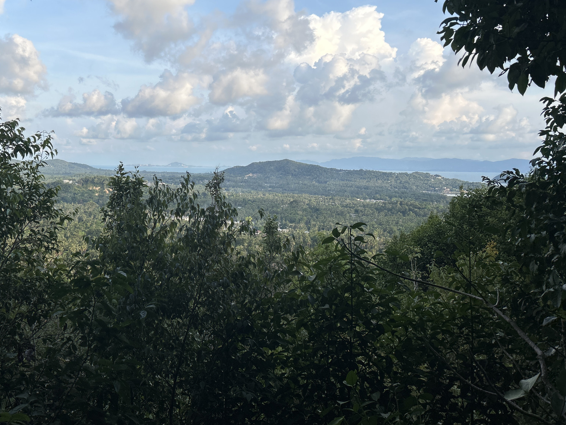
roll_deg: -0.8
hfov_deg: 53.1
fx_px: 556
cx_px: 197
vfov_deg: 41.5
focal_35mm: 34
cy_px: 159
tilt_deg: +0.3
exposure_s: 1/1779
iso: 50
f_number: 1.5
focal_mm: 5.7
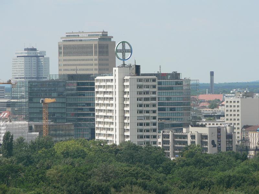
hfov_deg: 5.7
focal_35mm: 345
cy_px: 97
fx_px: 2581
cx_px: 130
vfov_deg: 4.3
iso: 80
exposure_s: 1/500
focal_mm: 57.6
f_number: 5.6
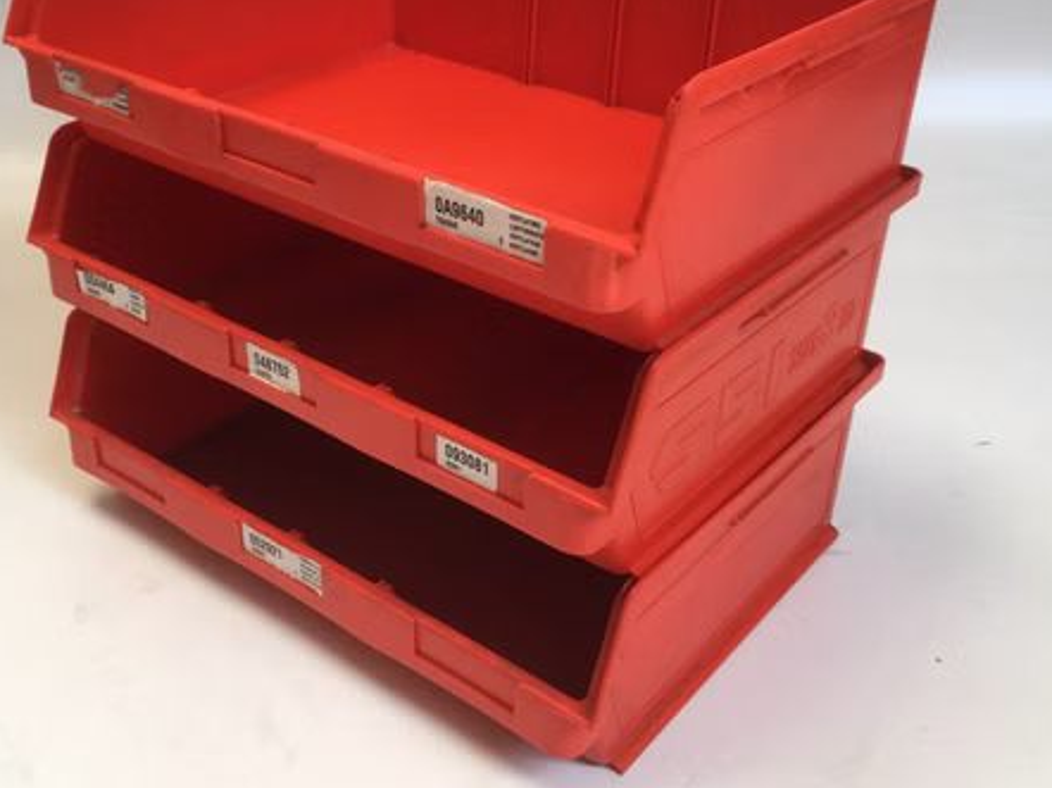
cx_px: 471
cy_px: 298
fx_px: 1276
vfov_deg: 34.2
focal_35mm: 42
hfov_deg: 44.8
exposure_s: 1/50
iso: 25
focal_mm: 4.15
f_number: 2.2
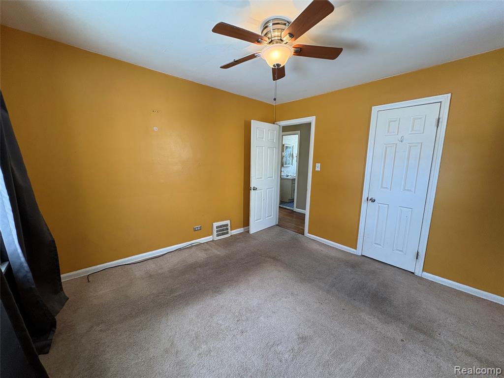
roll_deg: -1.6
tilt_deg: -8.7
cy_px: 189
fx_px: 204
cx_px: 252
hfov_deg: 102.1
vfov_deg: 85.7
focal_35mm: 14
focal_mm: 2.22
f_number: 2.2
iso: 160
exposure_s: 1/120
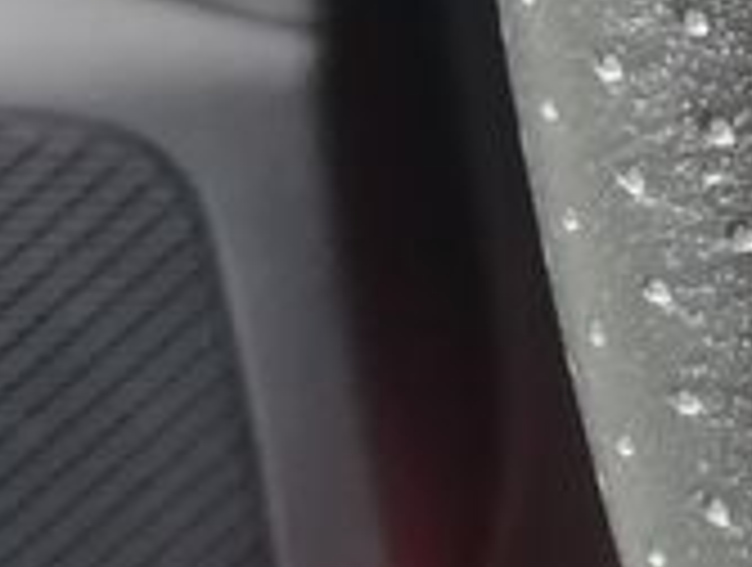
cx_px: 2179
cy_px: -482
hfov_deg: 9.8
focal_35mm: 159
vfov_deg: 8.9
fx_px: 3462
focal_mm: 3.21
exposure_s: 1/60
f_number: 2.2
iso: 50
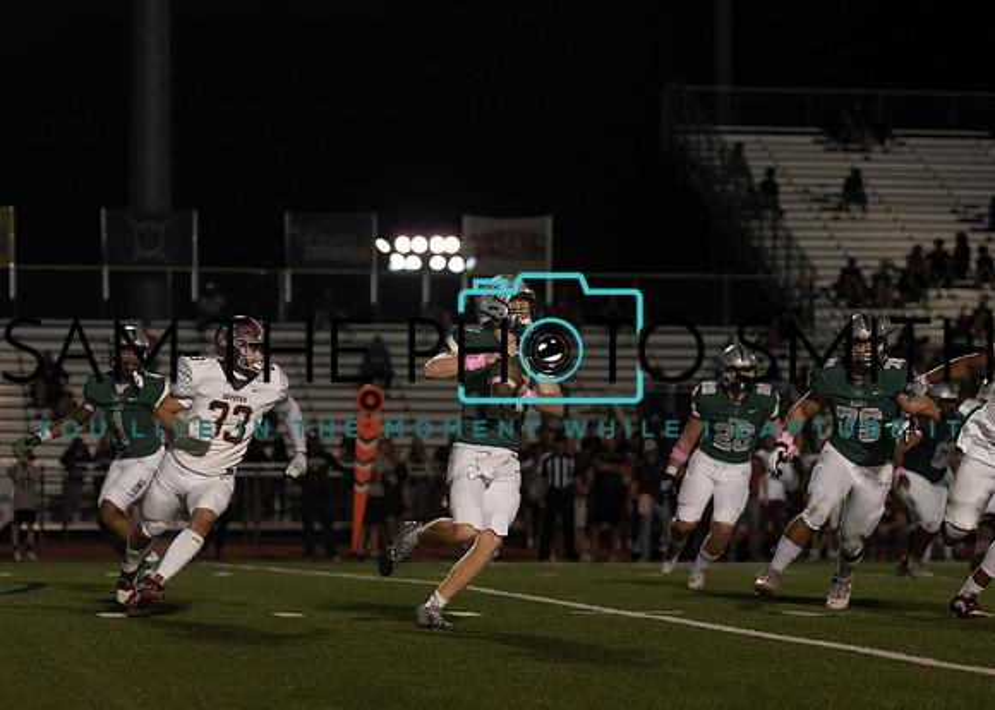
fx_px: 3891
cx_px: 511
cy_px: 422
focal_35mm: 138
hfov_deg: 14.6
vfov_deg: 10.4
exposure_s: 1/1000
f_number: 2.8
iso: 1000
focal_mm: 107
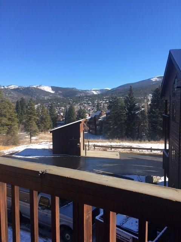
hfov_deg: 48.2
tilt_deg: -4.6
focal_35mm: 29
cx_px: 90
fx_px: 202
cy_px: 121
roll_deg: +0.3
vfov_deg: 61.7
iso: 25
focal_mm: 4.15
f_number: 2.2
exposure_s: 1/974
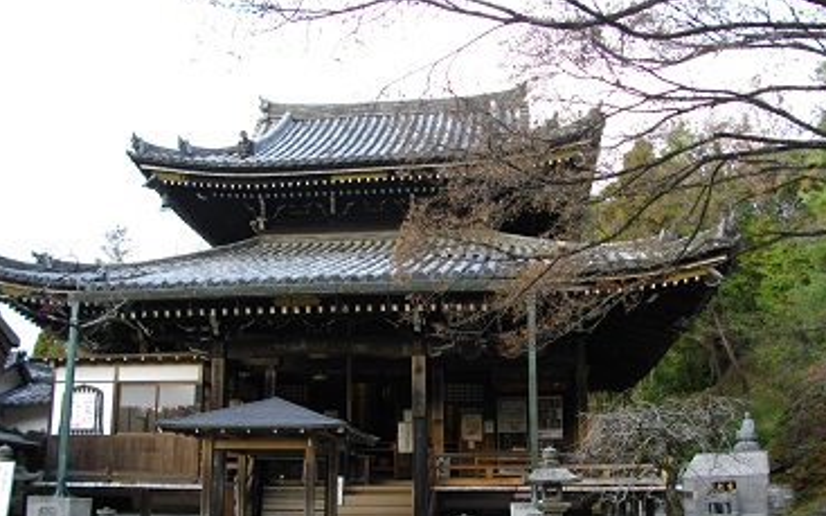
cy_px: 315
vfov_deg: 35.1
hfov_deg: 54.0
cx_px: 418
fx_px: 810
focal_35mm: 36
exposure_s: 1/80
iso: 200
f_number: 2.9
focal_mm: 5.7
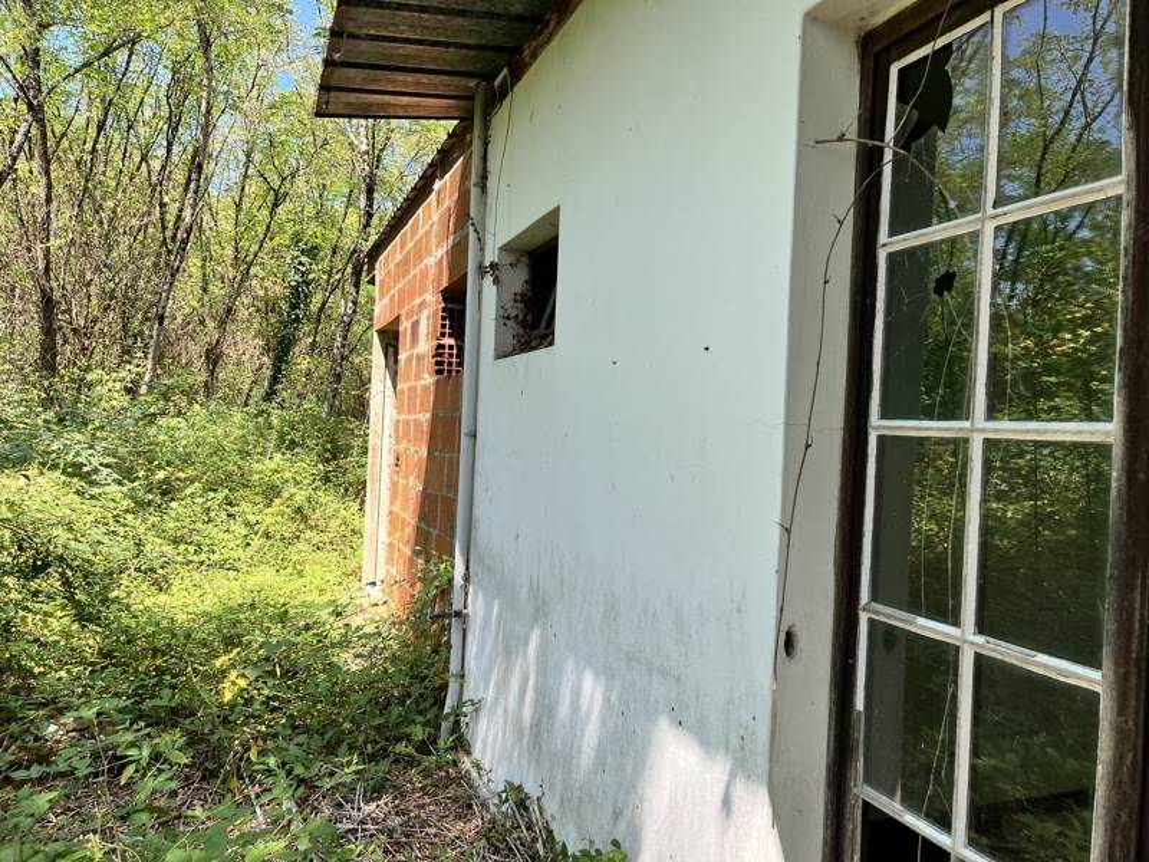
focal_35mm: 26
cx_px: 574
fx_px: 863
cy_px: 431
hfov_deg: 67.3
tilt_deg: -0.2
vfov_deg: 53.1
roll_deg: -2.8
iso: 50
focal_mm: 5.1
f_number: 1.6
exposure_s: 1/710
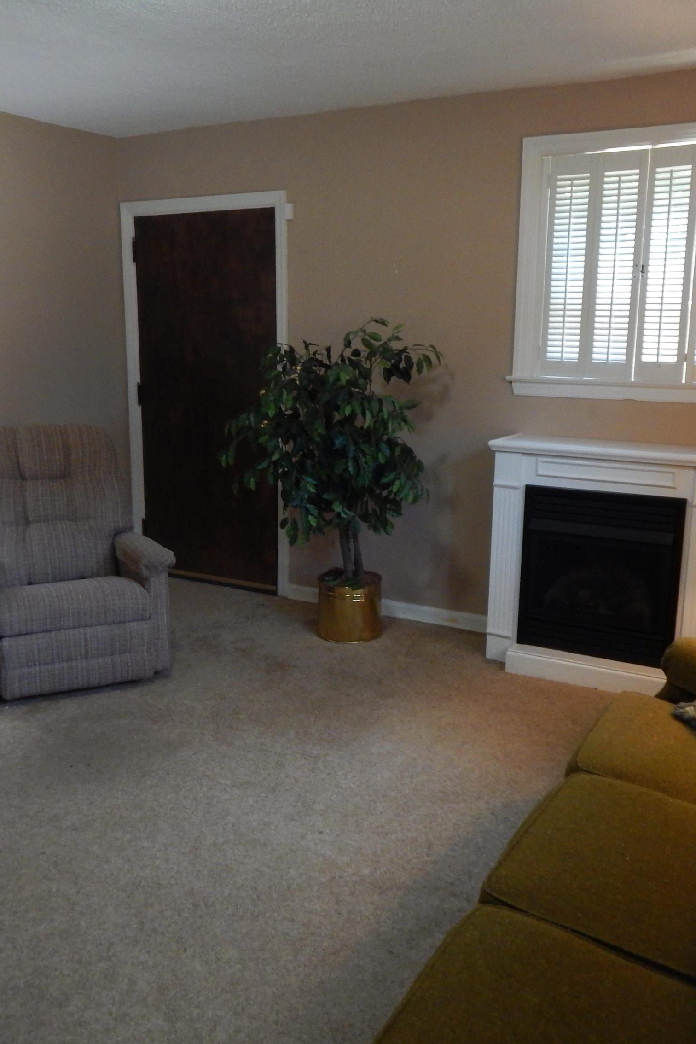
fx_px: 899
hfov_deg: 42.3
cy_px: 524
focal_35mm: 31
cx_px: 335
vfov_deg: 60.3
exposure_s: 1/30
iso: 320
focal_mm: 4
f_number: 3
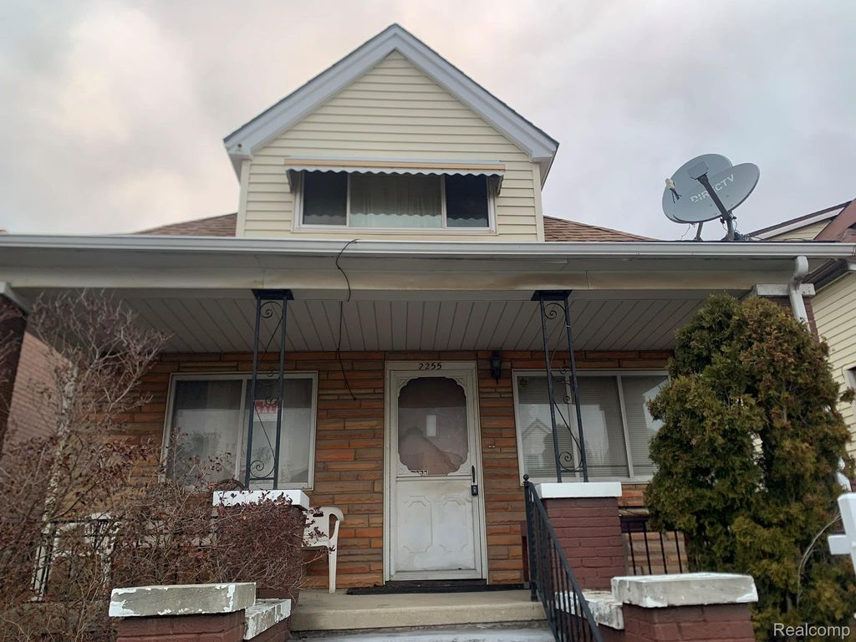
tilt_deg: +19.7
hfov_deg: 67.3
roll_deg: +1.9
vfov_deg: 53.1
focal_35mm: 26
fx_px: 643
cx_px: 428
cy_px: 321
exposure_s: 1/121
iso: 50
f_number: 1.8
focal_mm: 4.25
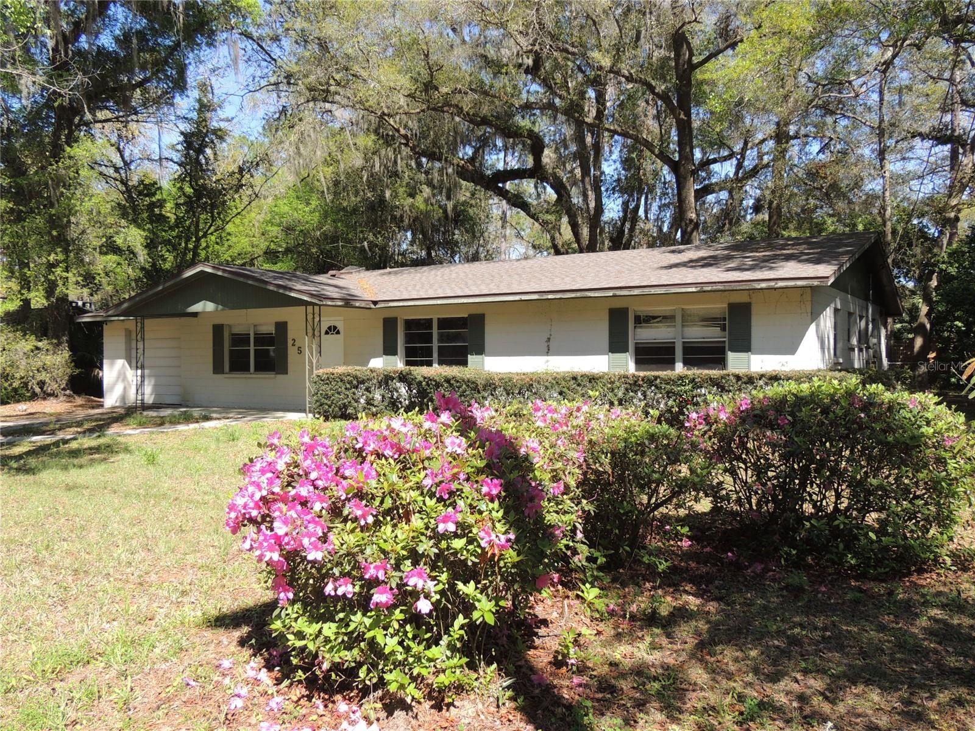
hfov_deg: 60.0
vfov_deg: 46.8
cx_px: 488
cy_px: 366
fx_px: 845
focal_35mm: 30
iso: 100
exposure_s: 1/500
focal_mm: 5.3
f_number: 3.1
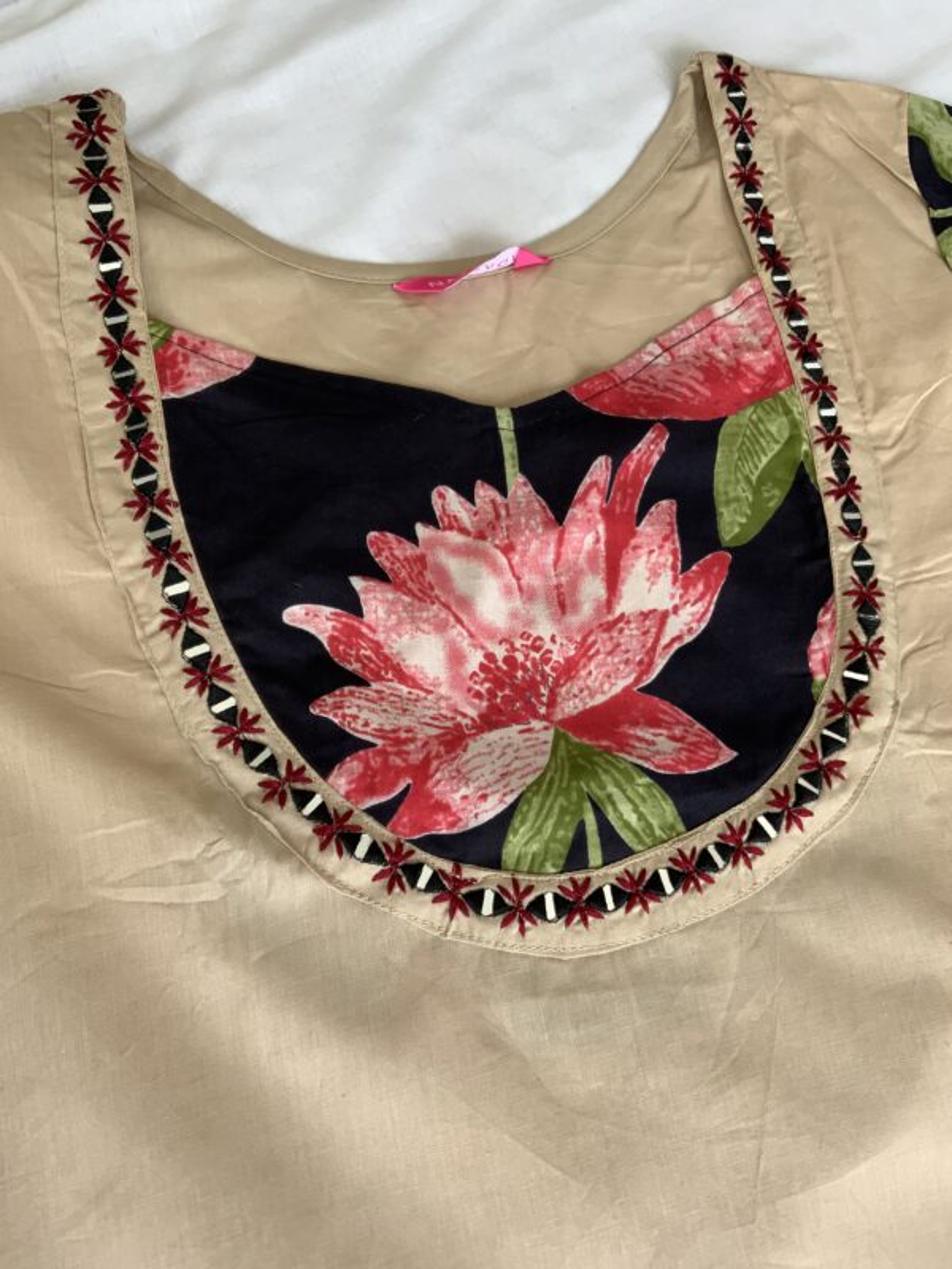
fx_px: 1063
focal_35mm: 29
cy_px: 634
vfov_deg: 61.7
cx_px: 476
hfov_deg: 48.2
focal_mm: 3
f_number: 1.8
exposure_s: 1/214
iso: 16
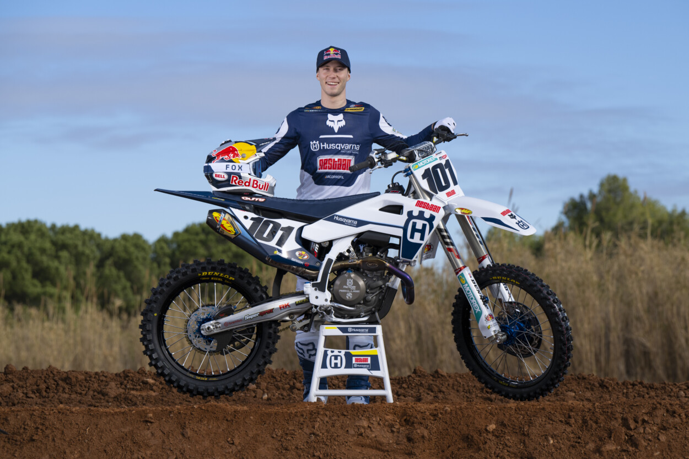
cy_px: 230
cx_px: 344
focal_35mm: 135
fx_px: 2583
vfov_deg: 10.2
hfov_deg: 15.2
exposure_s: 1/1250
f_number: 5.6
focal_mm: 135
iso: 200
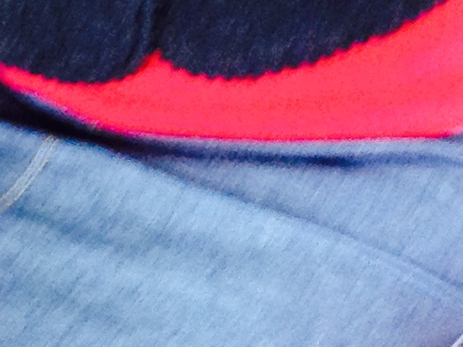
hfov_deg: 21.6
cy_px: 61
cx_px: -43
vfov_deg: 17.0
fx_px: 1151
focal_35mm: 86
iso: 250
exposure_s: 1/17
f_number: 2.4
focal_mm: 2.18
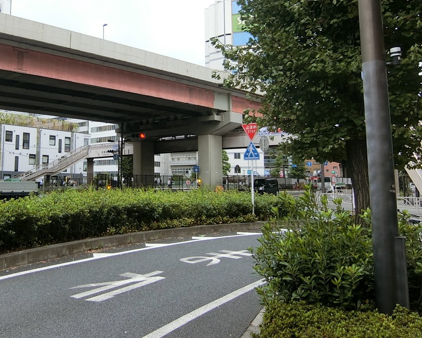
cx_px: 107
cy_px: 136
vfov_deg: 43.1
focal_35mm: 34
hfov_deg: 50.7
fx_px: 425
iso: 80
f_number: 2.7
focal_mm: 4.06
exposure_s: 1/320
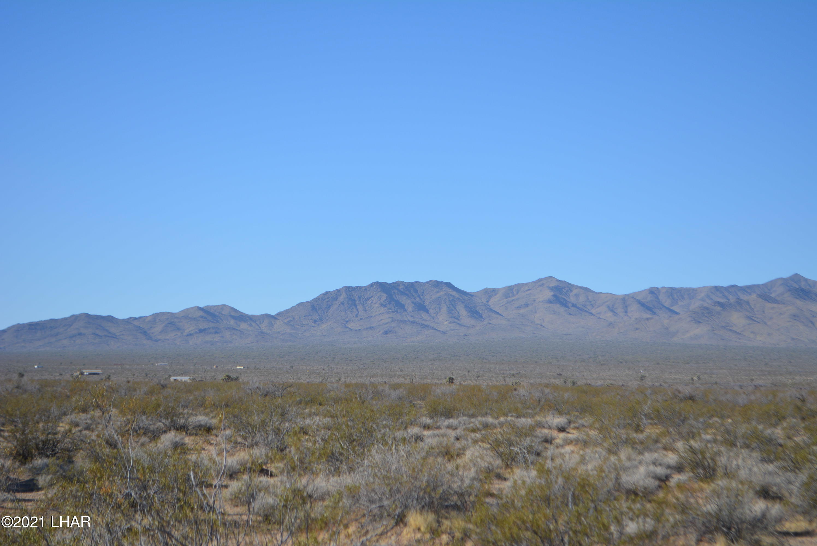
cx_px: 408
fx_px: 1874
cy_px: 273
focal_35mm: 82
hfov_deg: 24.6
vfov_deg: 16.6
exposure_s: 1/1600
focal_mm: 55
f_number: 7.1
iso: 400
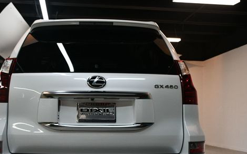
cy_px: 101
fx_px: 310
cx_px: 92
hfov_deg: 43.2
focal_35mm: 46
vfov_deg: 27.8
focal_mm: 22
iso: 800
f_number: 3.5
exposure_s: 1/160
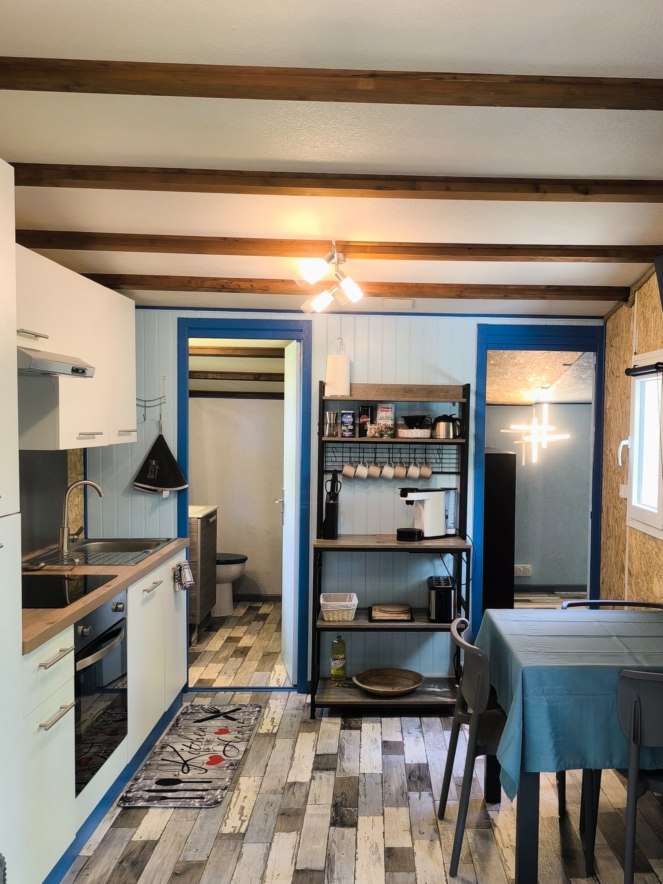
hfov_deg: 43.8
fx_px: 817
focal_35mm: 32
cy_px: 469
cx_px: 414
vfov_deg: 56.8
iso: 640
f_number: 1.65
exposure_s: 1/100
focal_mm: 6.14
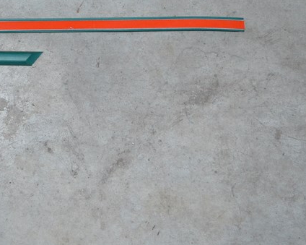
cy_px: 4
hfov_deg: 21.4
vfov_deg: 17.5
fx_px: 779
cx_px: -10
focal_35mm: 86
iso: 1400
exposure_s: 1/60
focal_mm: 24
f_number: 4
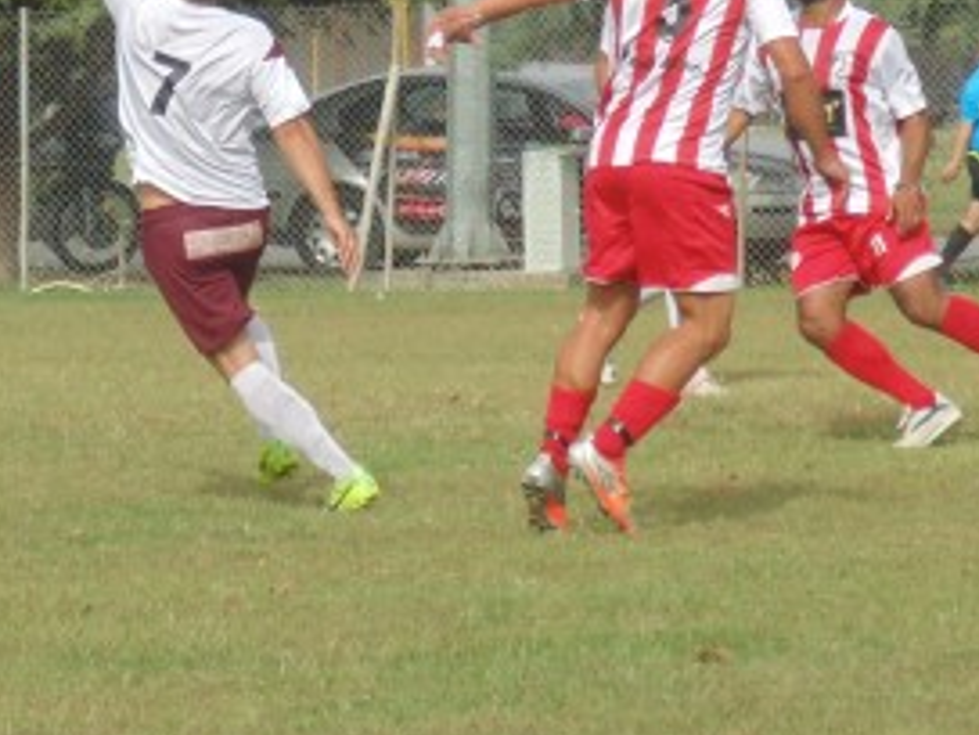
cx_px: 525
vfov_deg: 3.2
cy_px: 5
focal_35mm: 461
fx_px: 13038
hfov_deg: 4.3
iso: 80
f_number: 5.4
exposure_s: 1/400
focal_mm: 34.2
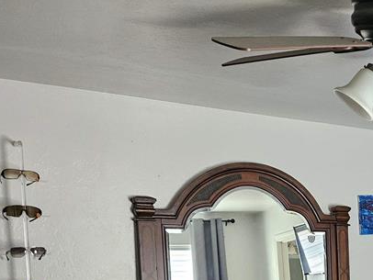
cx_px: 418
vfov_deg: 23.7
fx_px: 625
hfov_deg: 29.6
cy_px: 307
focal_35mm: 58
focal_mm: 5.4
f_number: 1.8
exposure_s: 1/120
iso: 640
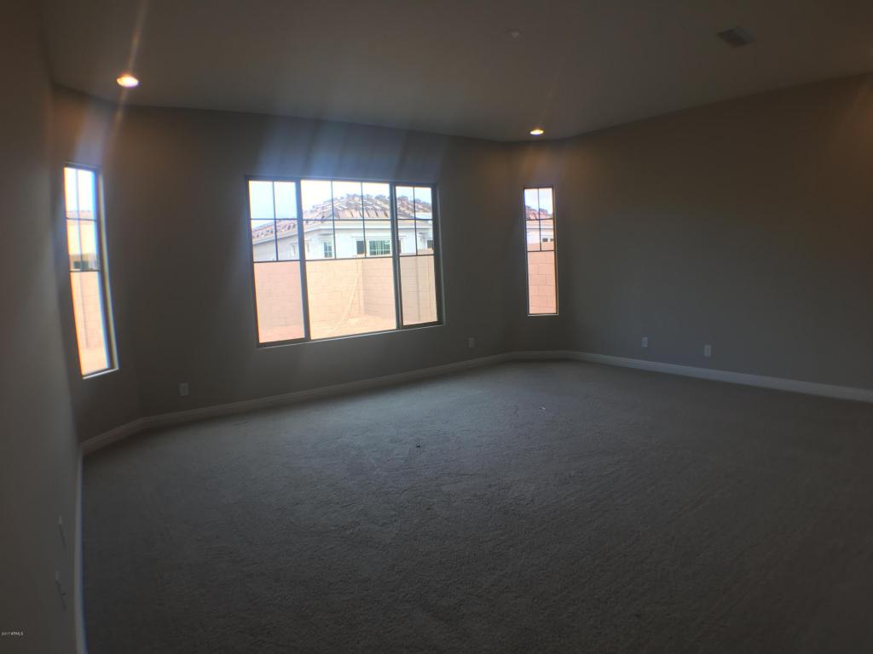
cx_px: 436
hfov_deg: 61.7
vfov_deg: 48.2
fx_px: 731
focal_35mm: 29
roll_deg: +2.3
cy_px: 327
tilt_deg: -6.1
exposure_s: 1/60
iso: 25
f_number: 2.2
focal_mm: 4.15
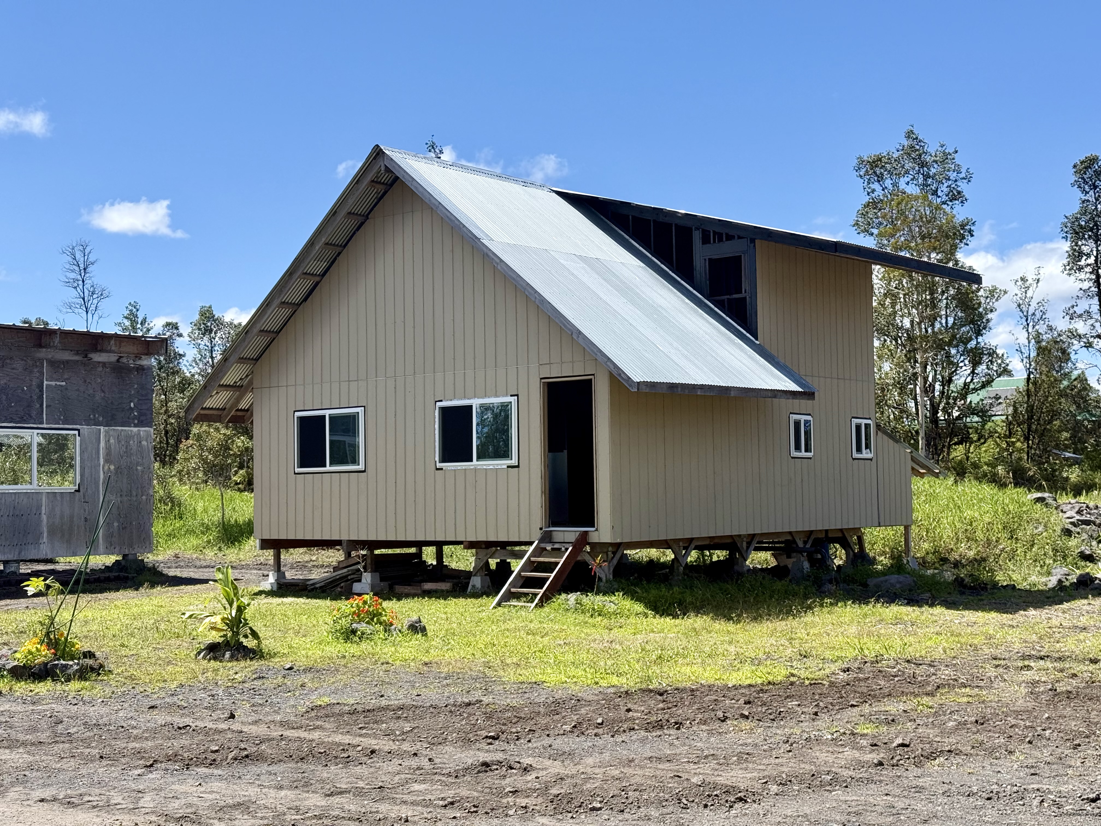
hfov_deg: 39.7
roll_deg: +0.7
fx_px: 1527
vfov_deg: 30.3
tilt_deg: +3.1
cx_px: 550
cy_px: 413
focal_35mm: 48
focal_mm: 6.76
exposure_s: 1/3704
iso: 64
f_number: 1.78
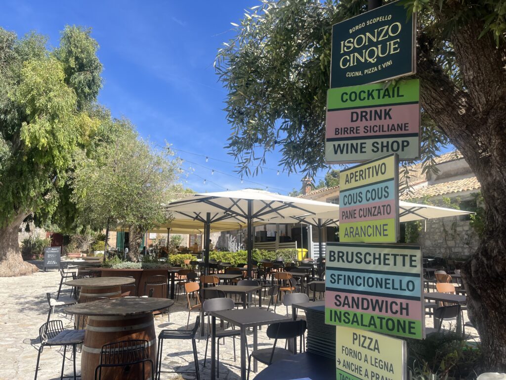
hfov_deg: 67.3
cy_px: 190
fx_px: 380
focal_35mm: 26
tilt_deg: +9.5
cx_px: 253
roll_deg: -0.4
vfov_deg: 53.1
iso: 50
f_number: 1.6
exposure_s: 1/2137
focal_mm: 5.1
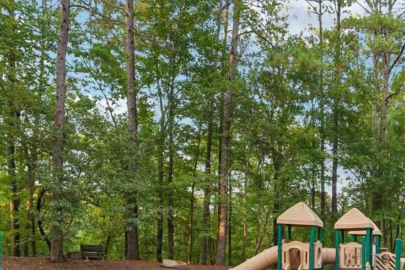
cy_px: 257
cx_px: 338
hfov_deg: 46.3
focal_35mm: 39
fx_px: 439
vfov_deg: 32.1
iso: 400
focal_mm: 14
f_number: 8
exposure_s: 1/13
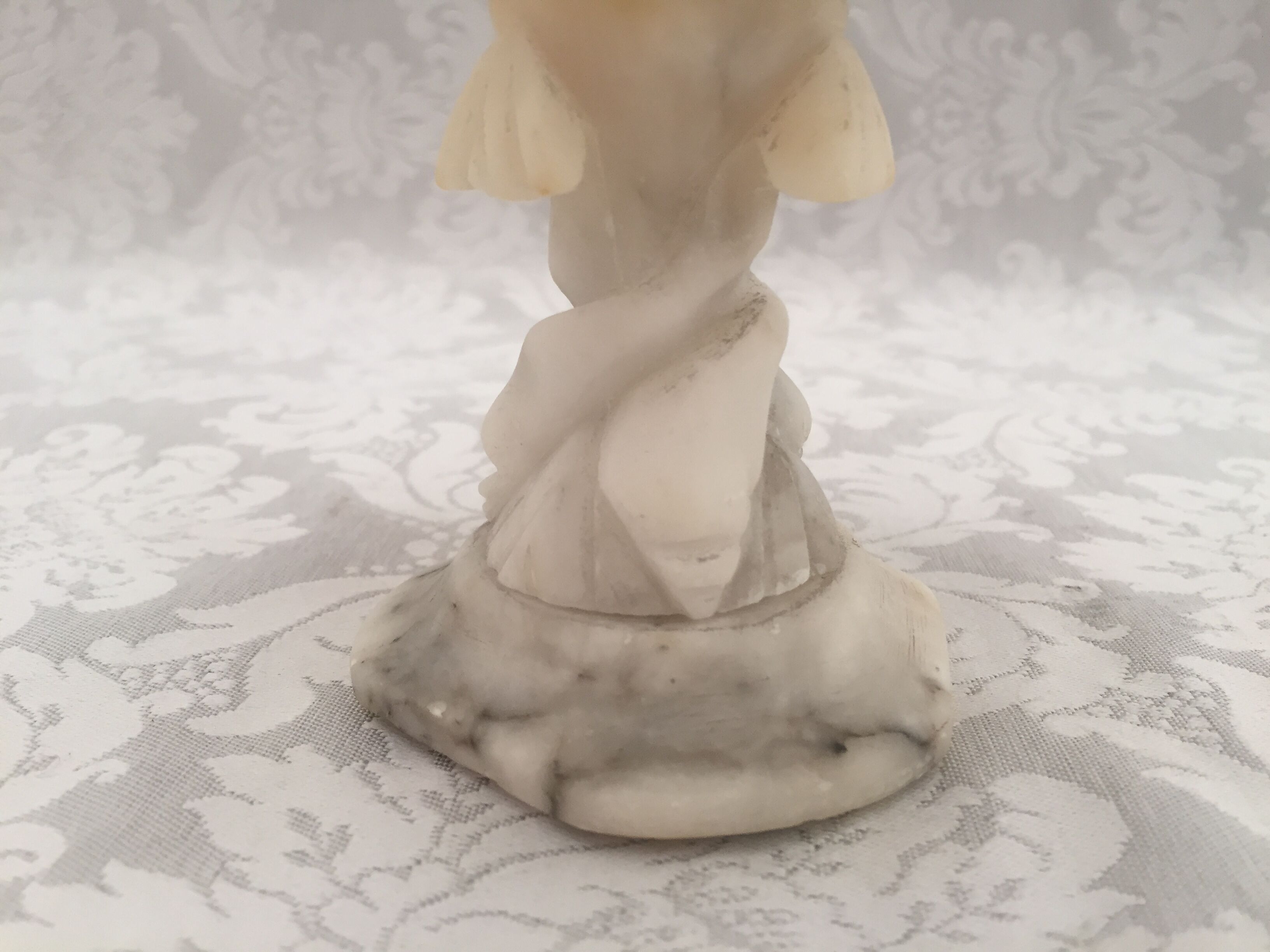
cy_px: 476
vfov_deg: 48.2
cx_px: 635
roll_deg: -0.7
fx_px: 1064
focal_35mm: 29
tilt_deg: -17.9
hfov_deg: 61.7
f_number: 2.2
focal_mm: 4.15
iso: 40
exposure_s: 1/33
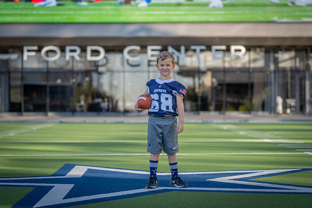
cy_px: 104
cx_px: 156
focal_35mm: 100
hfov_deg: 20.4
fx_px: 867
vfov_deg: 13.7
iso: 100
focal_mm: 98
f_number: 2.8
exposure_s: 1/500
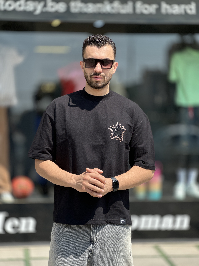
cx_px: 100
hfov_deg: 19.1
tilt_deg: -0.2
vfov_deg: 25.3
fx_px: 590
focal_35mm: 77
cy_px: 133
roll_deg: -0.3
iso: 32
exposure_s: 1/381
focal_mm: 9
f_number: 2.8
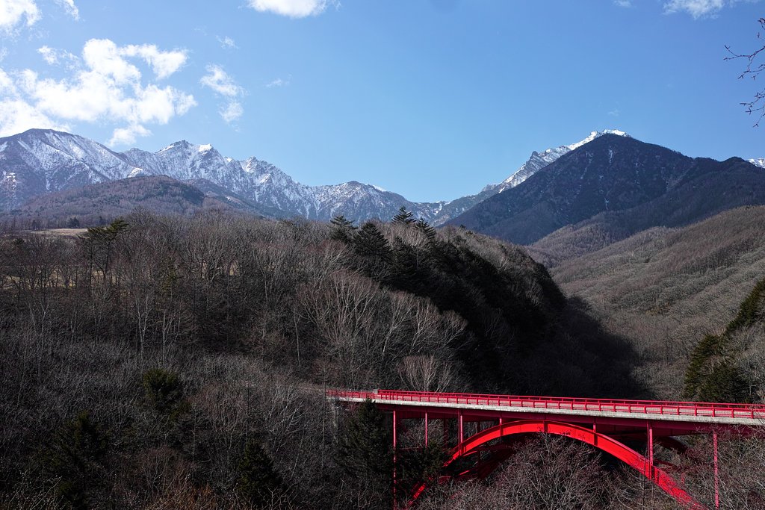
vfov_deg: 29.9
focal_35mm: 45
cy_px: 255
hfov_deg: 43.6
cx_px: 382
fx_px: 956
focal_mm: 30
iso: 200
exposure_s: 1/250
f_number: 5.6
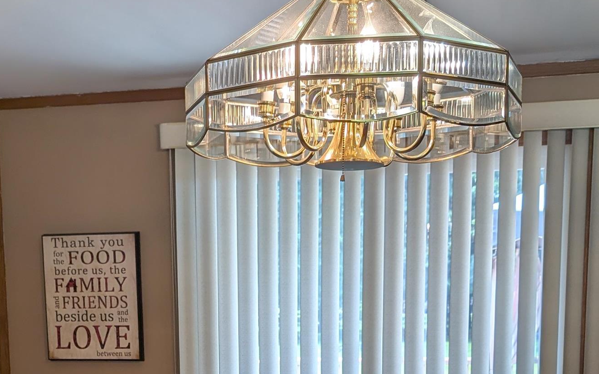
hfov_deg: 34.4
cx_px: 226
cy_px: 465
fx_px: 963
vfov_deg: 20.4
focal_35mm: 59
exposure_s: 1/120
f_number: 1.68
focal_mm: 6.9
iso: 57
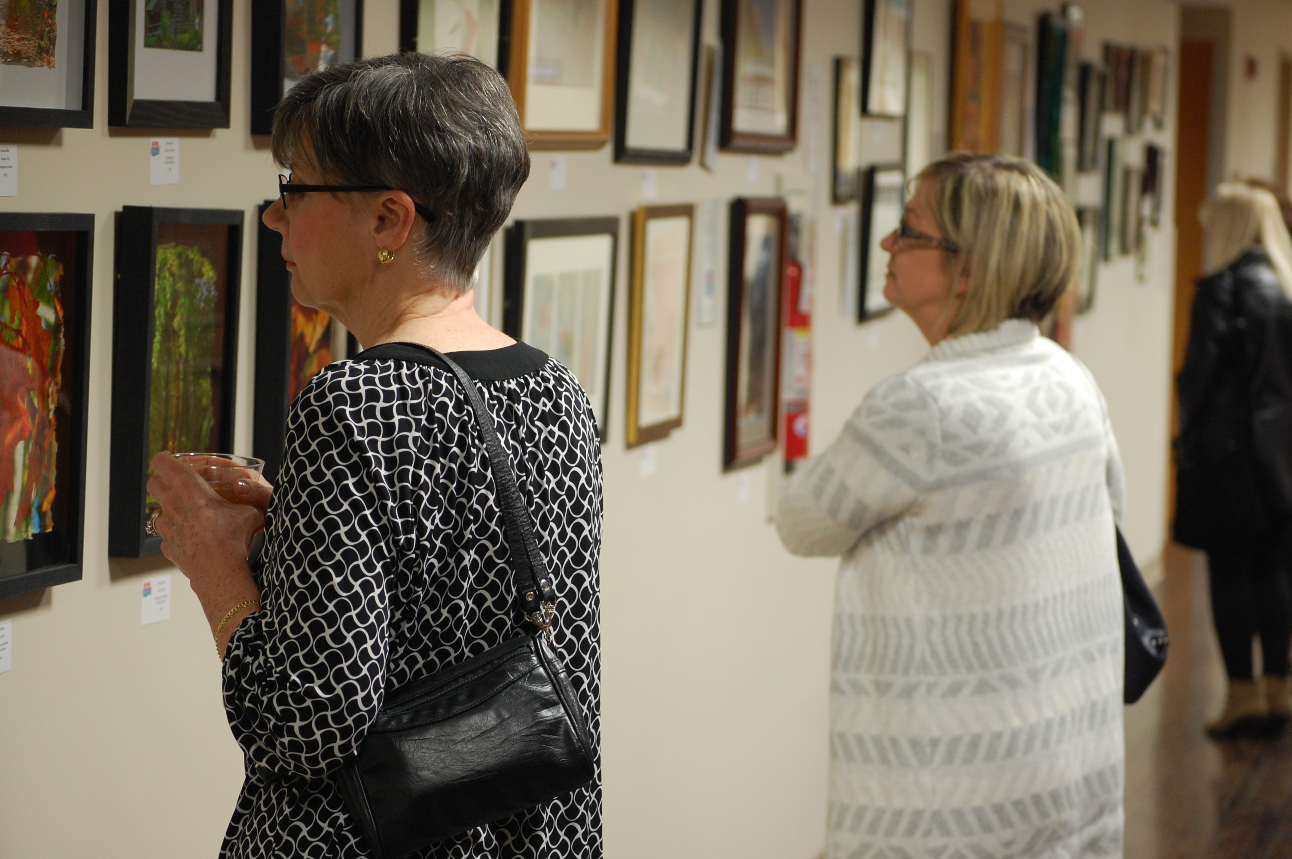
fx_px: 3657
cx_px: 646
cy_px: 430
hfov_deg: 20.0
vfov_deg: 13.4
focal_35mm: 102
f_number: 4.2
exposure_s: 1/30
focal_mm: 68
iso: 800
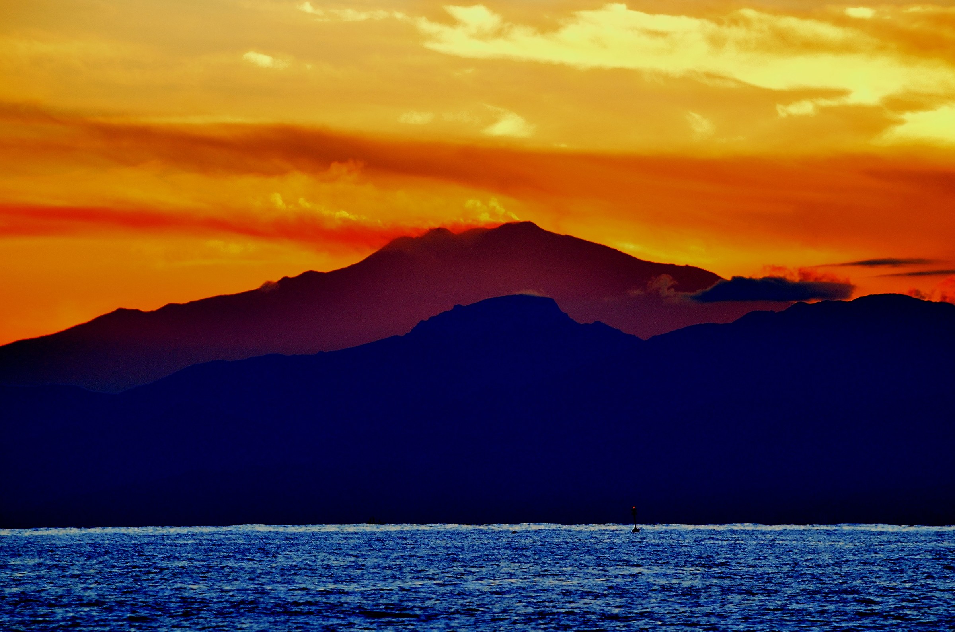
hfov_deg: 4.6
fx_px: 11911
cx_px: 478
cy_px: 316
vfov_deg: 3.0
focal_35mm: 450
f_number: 9
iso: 200
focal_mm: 300
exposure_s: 1/30
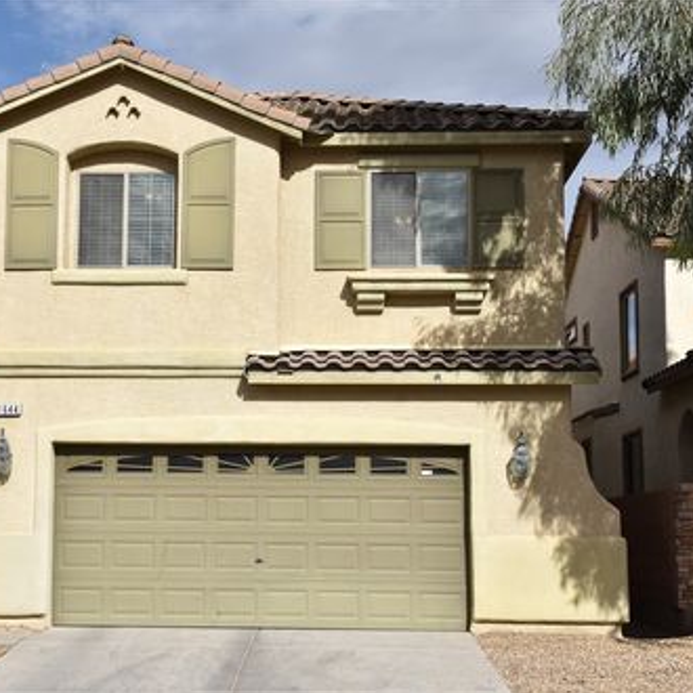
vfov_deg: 29.6
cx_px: 296
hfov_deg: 29.5
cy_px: 348
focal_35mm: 58
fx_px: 1314
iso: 200
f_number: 11
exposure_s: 1/500
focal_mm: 30
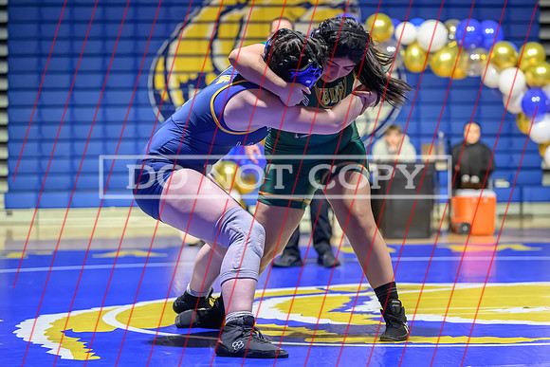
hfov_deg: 20.4
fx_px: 1525
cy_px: 165
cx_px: 316
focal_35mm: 100
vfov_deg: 13.7
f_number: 2.8
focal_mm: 82
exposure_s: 1/640
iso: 10000
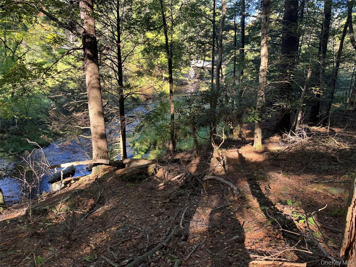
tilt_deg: -18.9
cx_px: 178
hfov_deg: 71.6
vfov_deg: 56.8
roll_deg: -2.5
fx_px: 247
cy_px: 134
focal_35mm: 24
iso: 64
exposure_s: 1/121
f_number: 1.78
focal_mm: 6.76
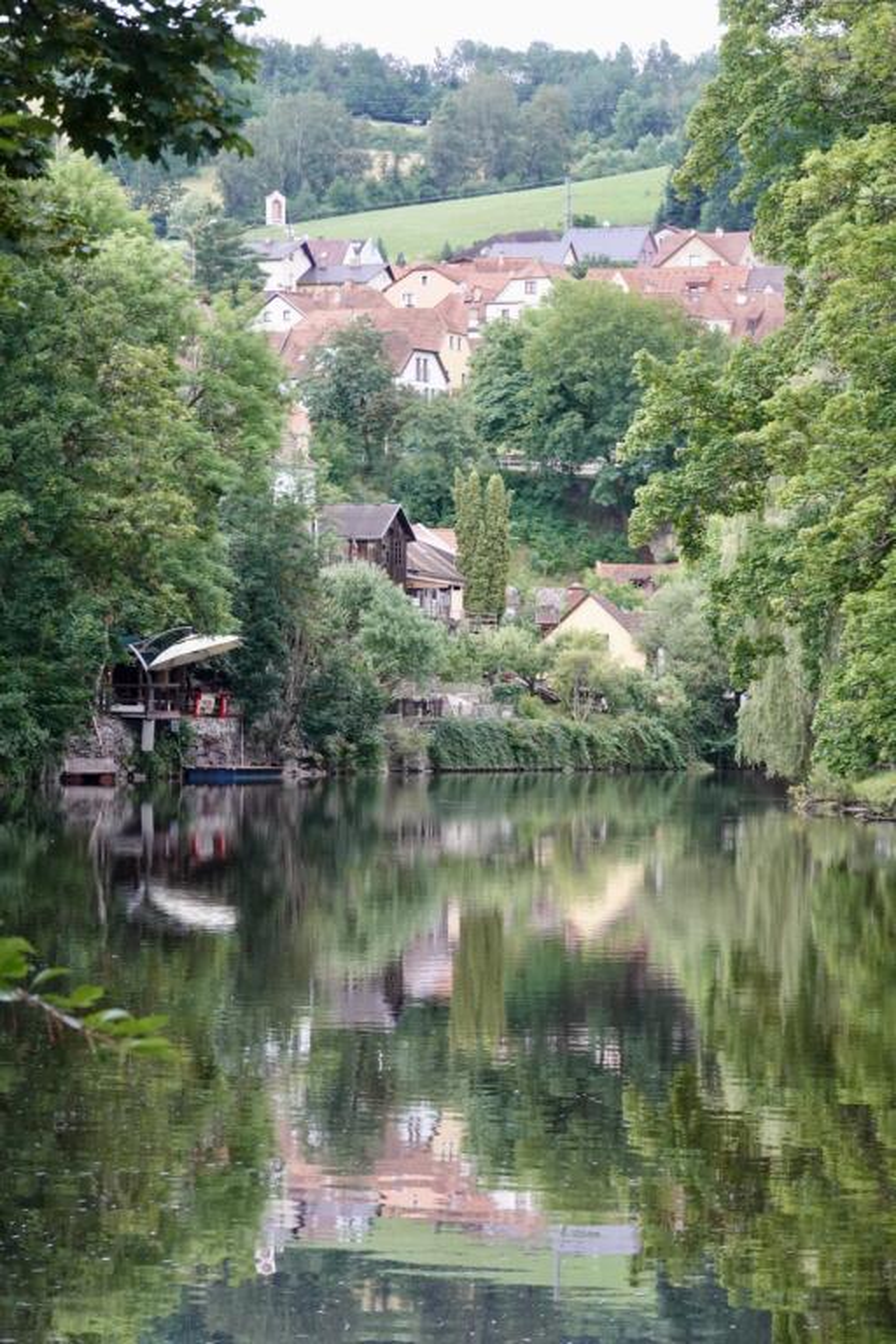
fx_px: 4741
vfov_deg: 16.1
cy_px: 672
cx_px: 448
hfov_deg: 10.8
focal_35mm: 127
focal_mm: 46.09
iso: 800
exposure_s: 1/60
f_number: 4.5
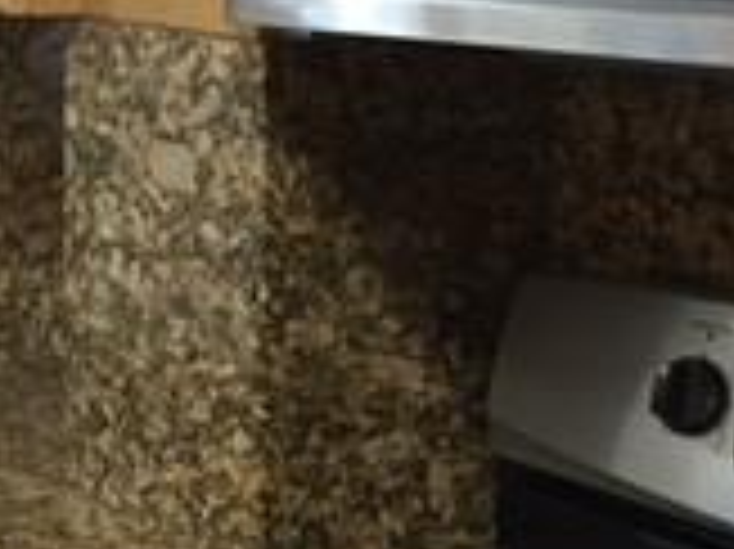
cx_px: -122
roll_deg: +0.1
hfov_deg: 16.6
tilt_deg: -4.2
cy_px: 104
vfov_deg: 12.9
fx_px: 2415
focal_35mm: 114
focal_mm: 4.15
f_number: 2.2
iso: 80
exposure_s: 1/10
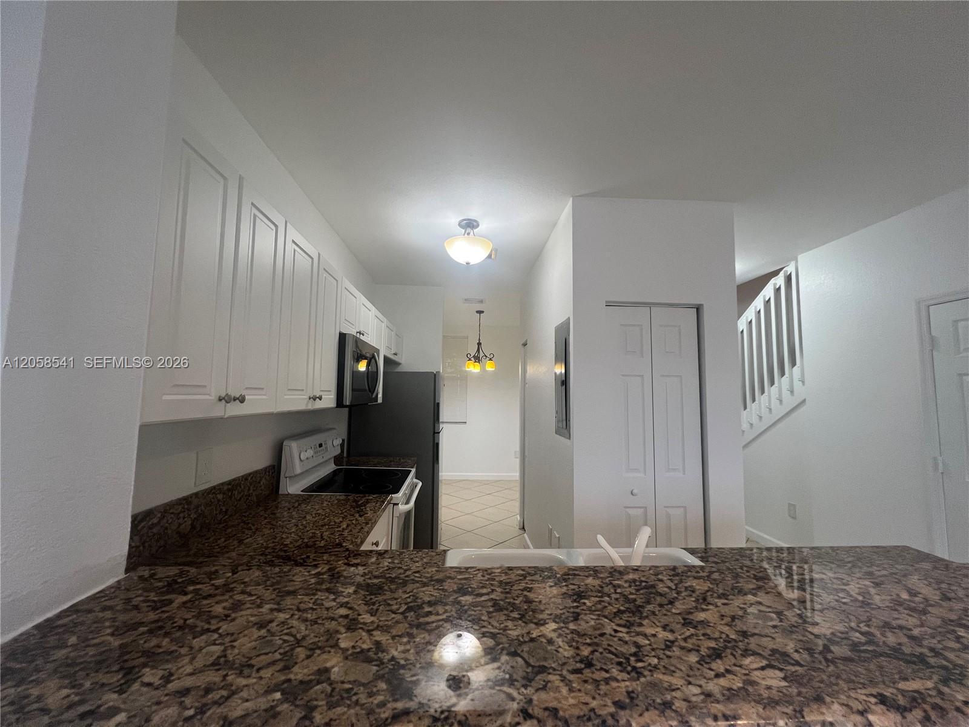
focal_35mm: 13
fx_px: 364
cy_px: 364
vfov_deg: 89.9
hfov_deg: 106.2
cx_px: 484
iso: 160
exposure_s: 1/120
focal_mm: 1.57
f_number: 1.8
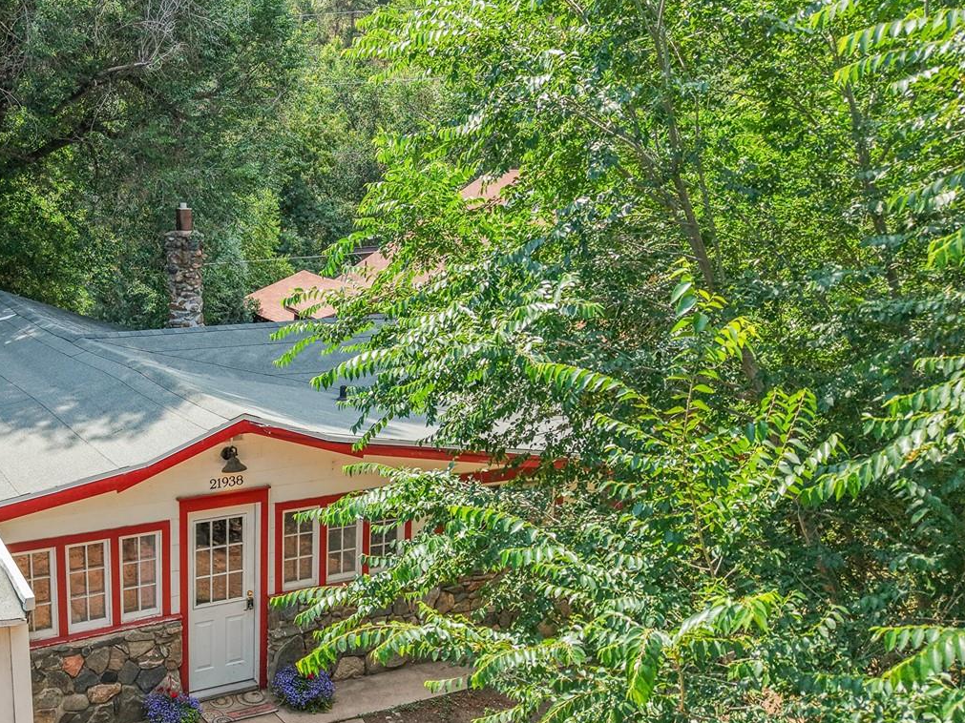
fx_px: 1059
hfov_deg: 46.7
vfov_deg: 37.6
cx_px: 210
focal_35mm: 38
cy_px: 430
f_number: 1.8
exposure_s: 1/1600
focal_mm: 8.67
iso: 150
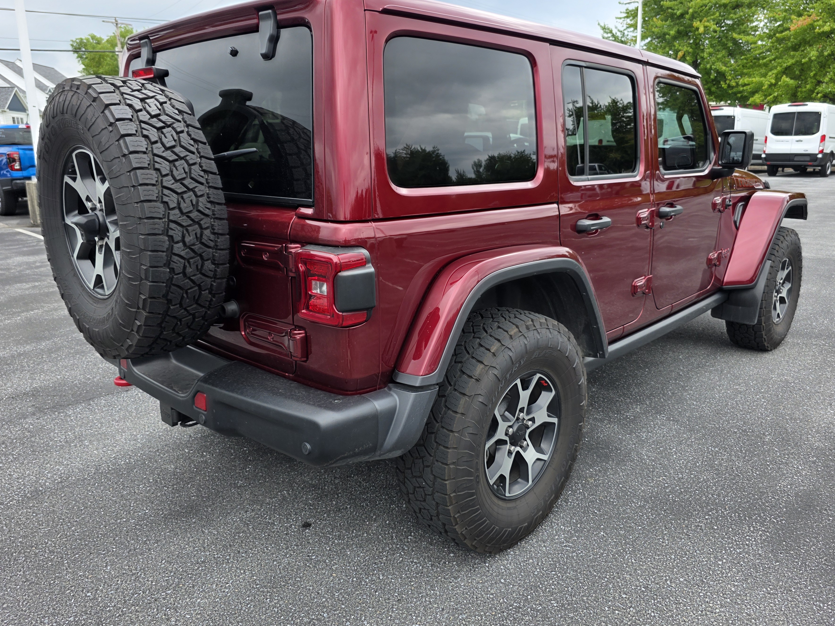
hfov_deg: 67.2
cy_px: 301
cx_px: 442
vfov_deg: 53.1
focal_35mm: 26
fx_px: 627
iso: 32
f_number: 1.7
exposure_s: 1/359
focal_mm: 6.3
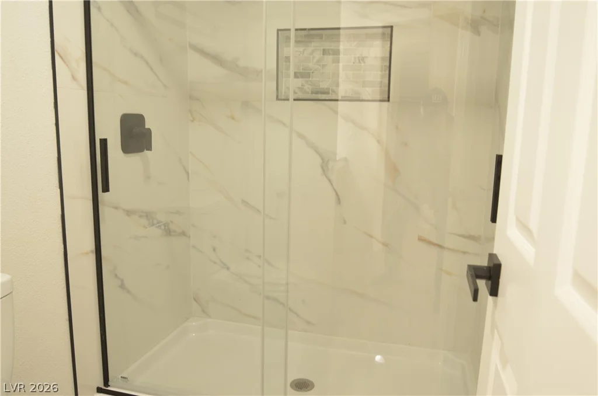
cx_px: 299
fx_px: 448
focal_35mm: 27
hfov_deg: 67.5
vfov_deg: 47.7
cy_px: 198
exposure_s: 1/30
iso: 400
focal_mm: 18
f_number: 3.5
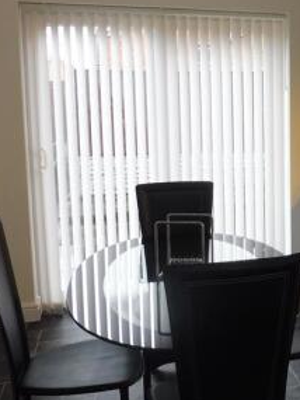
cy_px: 165
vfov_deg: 38.8
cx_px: 333
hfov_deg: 27.1
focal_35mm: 49
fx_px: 566
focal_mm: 4.3
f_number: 3.3
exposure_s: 1/60
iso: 160
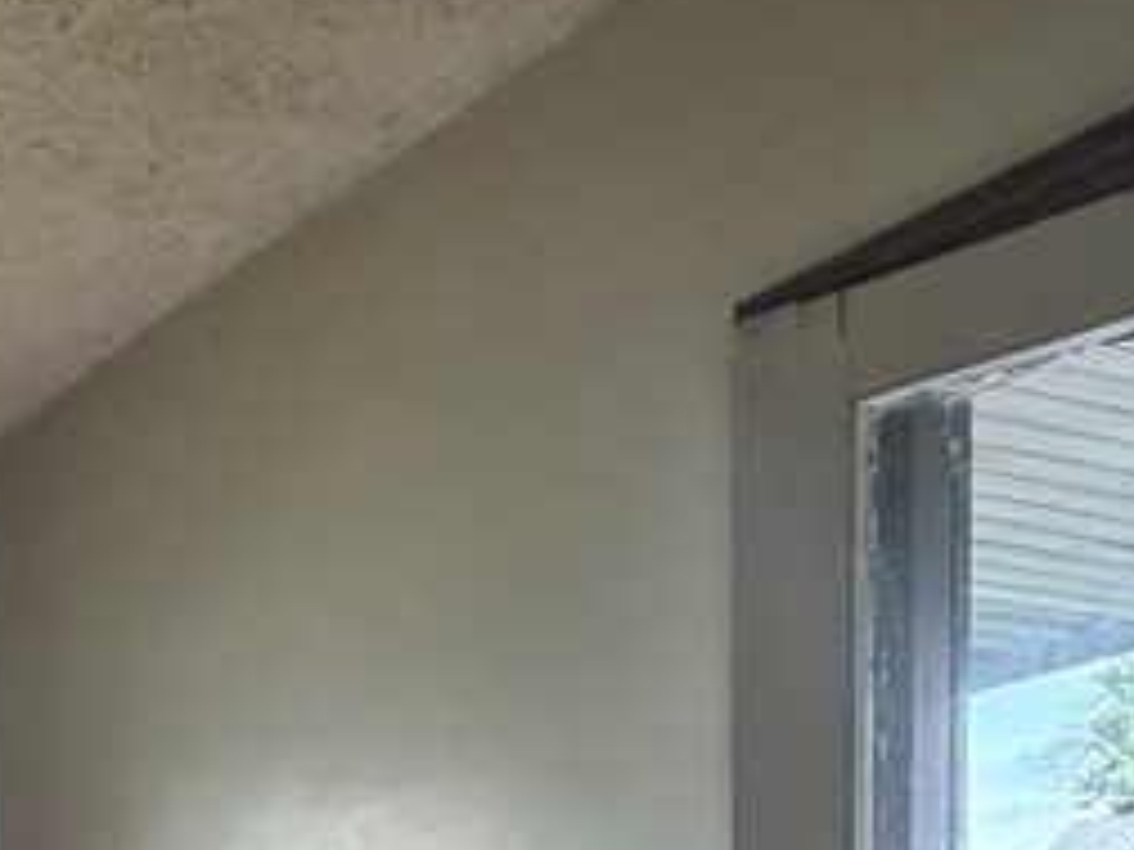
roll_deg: +4.8
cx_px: -212
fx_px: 1867
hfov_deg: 29.3
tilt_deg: -6.3
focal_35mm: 57
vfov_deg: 20.7
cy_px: 1372
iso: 320
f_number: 2.2
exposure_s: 1/121
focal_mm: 2.22
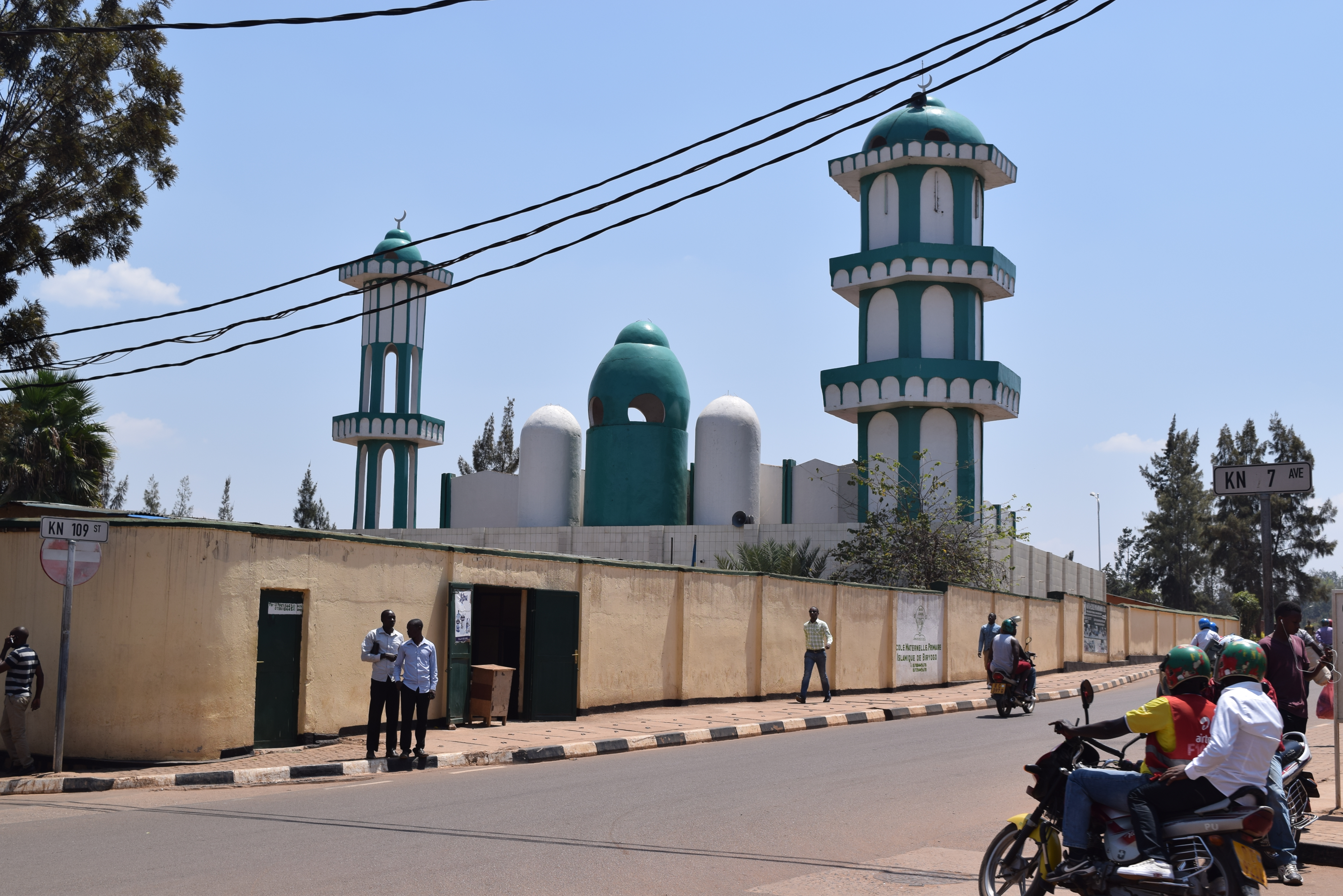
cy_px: 448
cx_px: 672
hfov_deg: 43.6
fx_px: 1679
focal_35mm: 45
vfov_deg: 29.9
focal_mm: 30
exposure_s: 1/400
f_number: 8
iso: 100
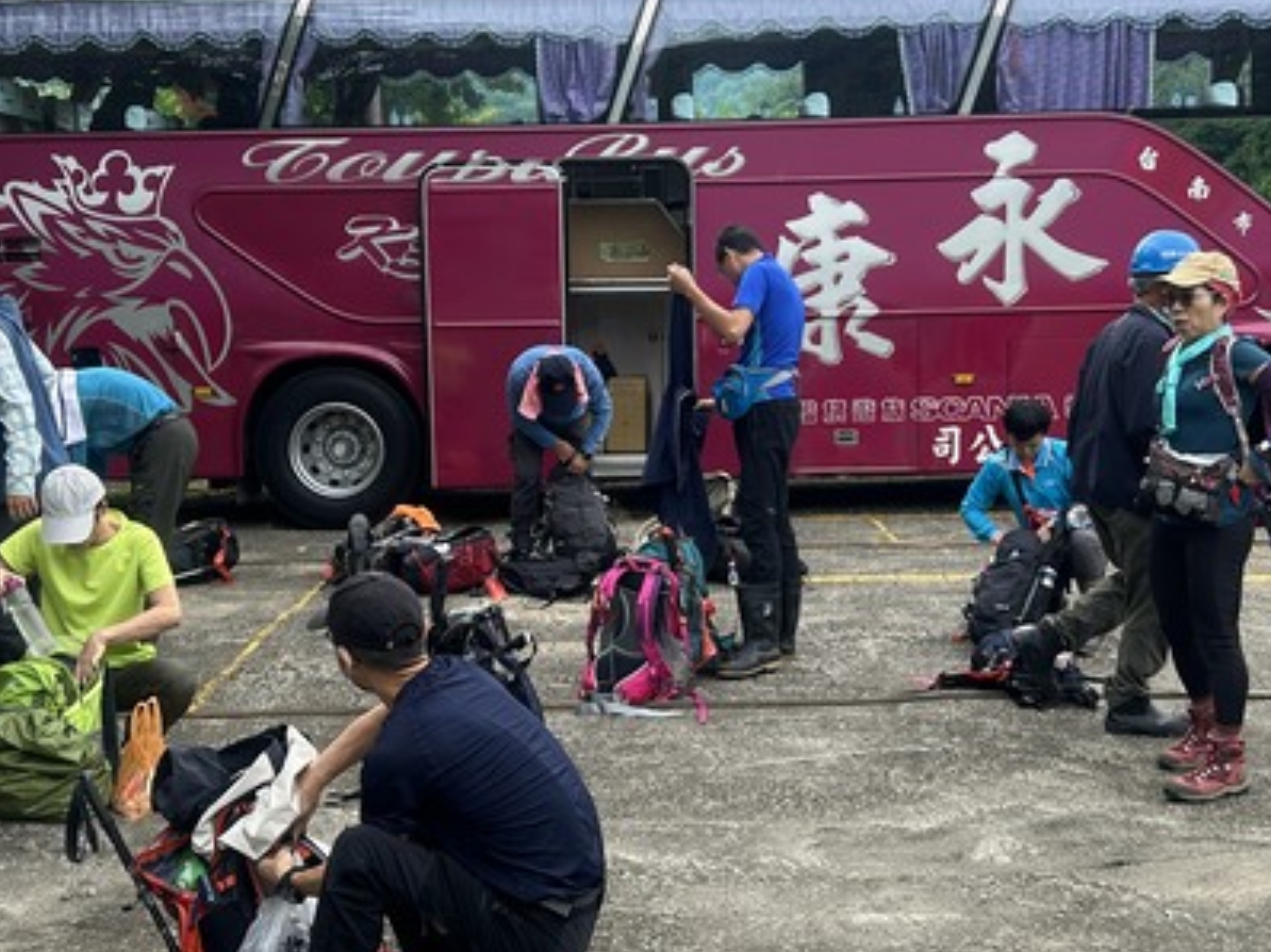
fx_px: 1871
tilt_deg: -7.4
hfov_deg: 37.5
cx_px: 664
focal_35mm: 51
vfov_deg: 28.5
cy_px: 490
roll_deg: +0.3
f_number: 1.5
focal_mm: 5.7
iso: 50
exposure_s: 1/887
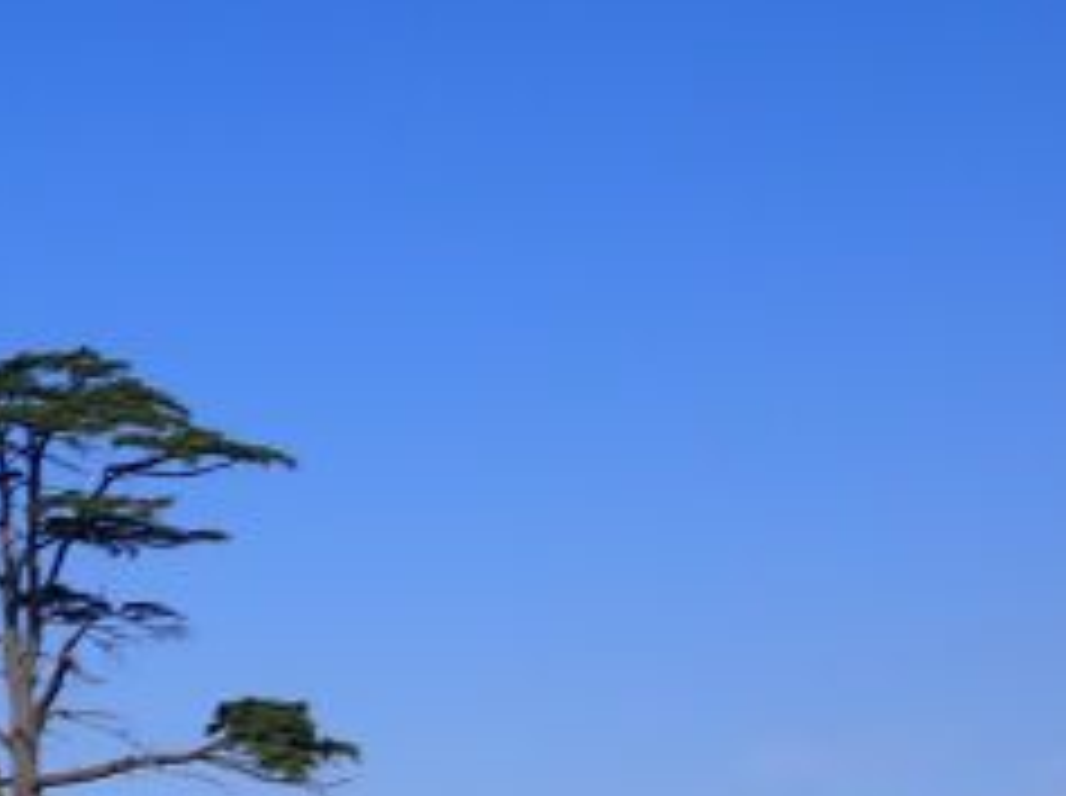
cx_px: -99
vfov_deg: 12.2
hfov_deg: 16.1
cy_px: 832
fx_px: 3659
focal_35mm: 119
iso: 100
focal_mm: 7.84
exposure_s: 1/160
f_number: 11
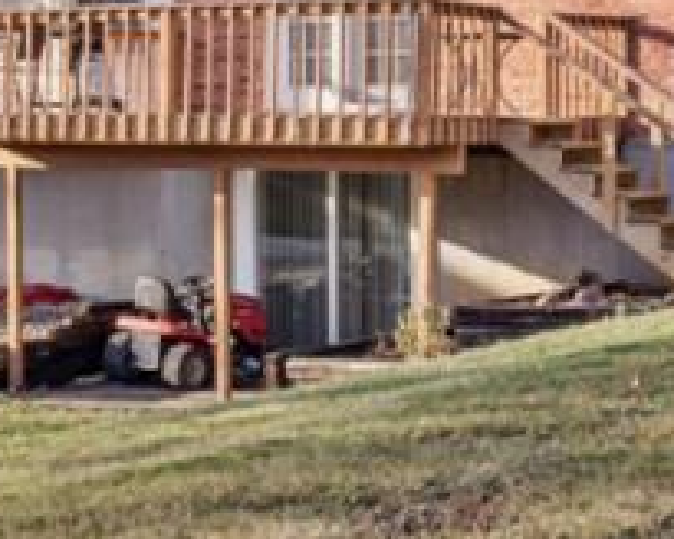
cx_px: 260
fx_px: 2055
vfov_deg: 14.9
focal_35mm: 103
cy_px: 158
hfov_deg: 18.6
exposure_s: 1/125
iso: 100
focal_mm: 15
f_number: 8
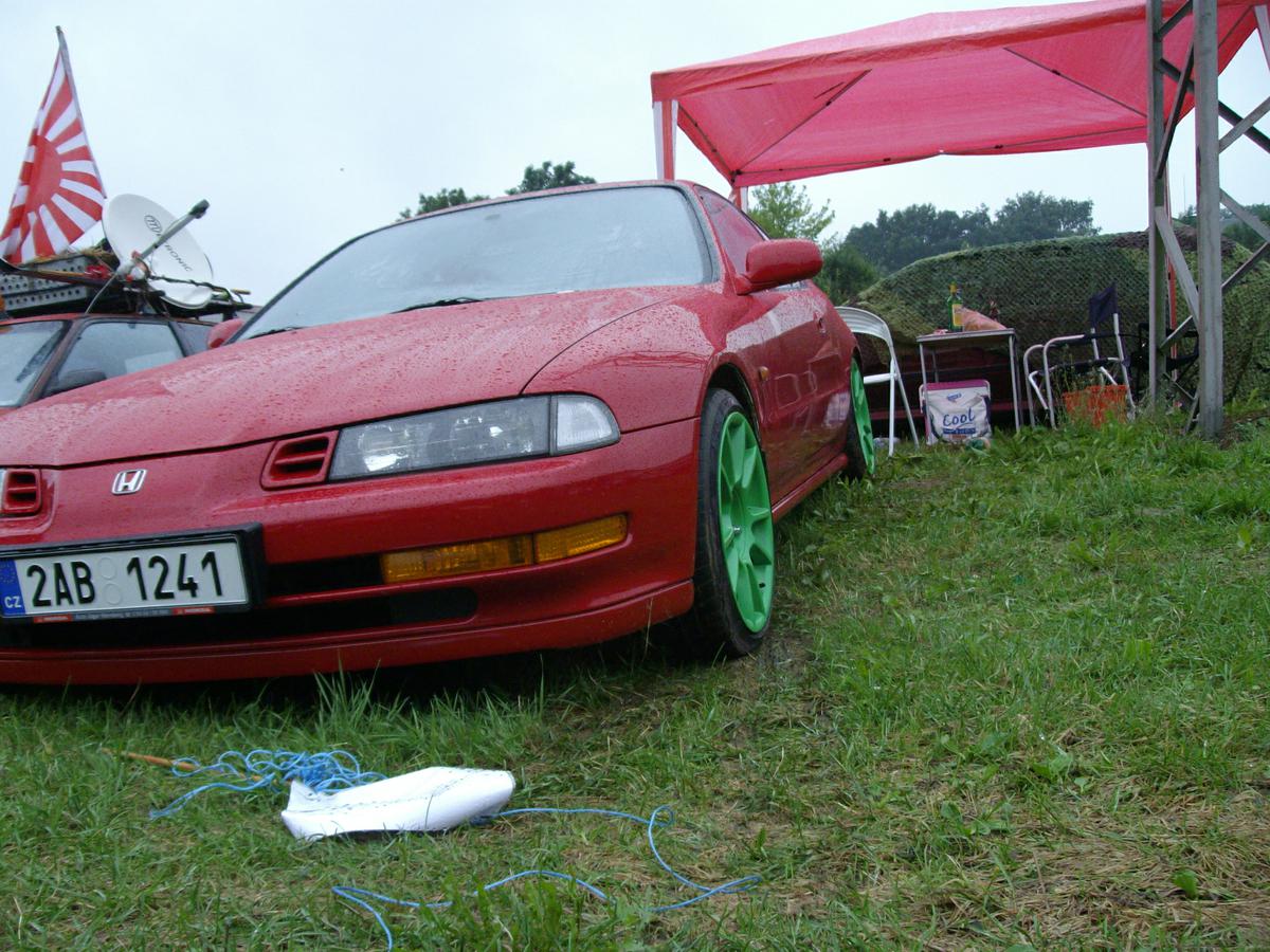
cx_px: 635
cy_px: 476
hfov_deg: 51.4
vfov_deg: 39.7
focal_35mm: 36
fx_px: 1321
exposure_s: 1/250
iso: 160
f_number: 2.7
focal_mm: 6
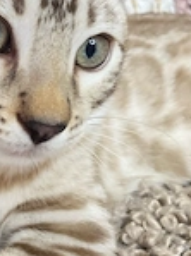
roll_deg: +2.0
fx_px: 517
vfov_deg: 27.8
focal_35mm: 70
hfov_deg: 20.1
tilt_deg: -17.2
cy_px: 117
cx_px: -14
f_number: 1.8
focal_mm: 4.25
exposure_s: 1/60
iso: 320
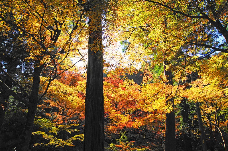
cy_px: 76
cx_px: 114
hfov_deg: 67.4
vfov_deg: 47.8
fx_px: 171
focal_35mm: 27
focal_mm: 18
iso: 100
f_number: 9
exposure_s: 1/40
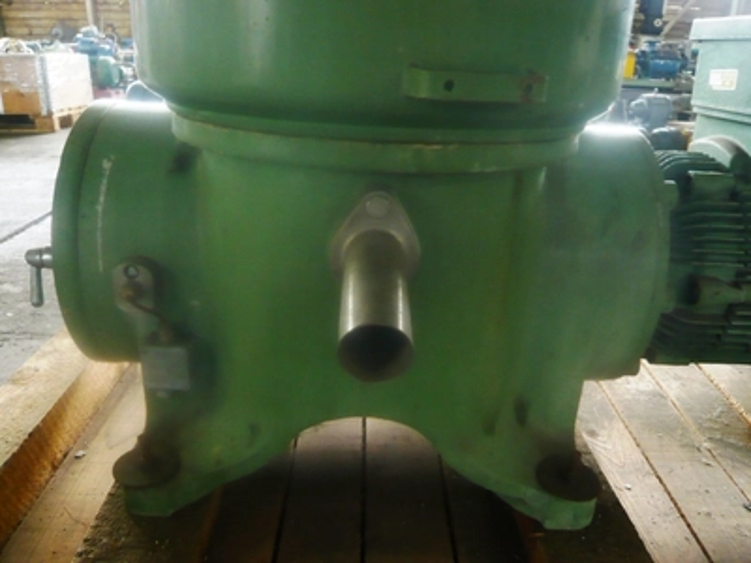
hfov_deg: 63.4
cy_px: 282
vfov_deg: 49.7
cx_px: 376
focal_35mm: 28
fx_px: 607
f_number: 2.8
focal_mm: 4.6
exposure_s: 1/8
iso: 200
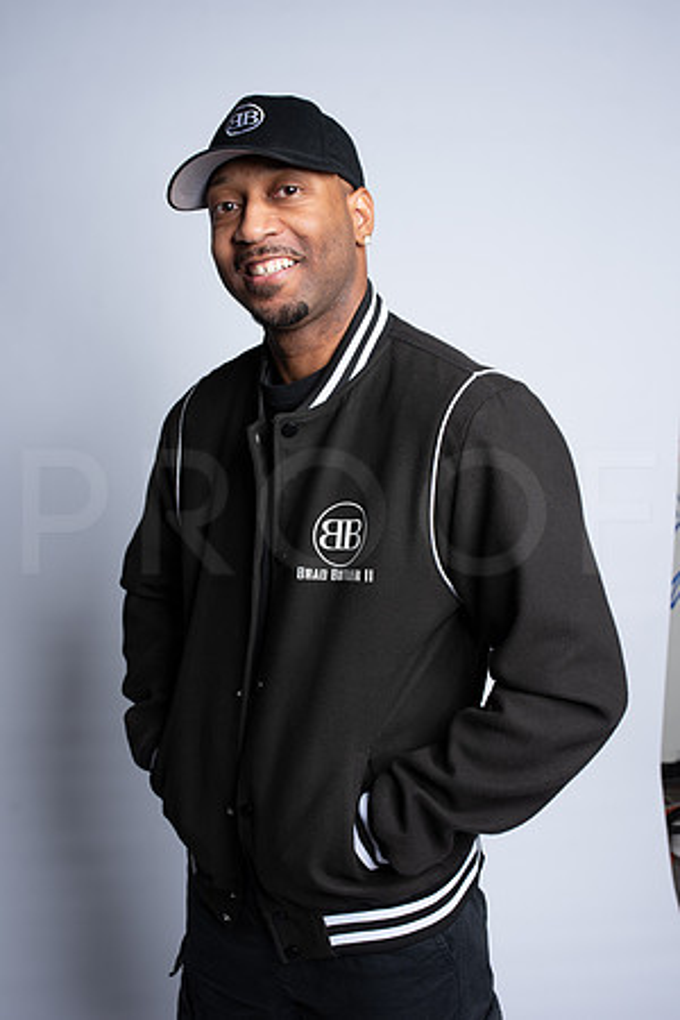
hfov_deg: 37.9
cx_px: 340
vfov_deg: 54.4
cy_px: 510
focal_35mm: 35
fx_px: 992
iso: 250
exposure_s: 1/200
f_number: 6.3
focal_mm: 35
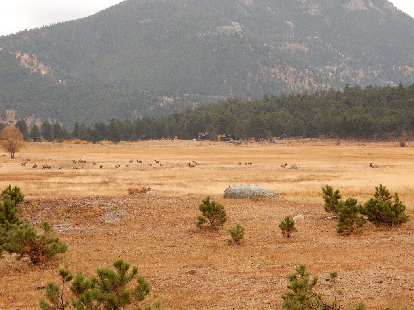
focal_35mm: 139
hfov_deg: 14.2
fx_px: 1662
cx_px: 207
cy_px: 155
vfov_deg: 10.7
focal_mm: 24.7
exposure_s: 1/80
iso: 125
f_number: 6
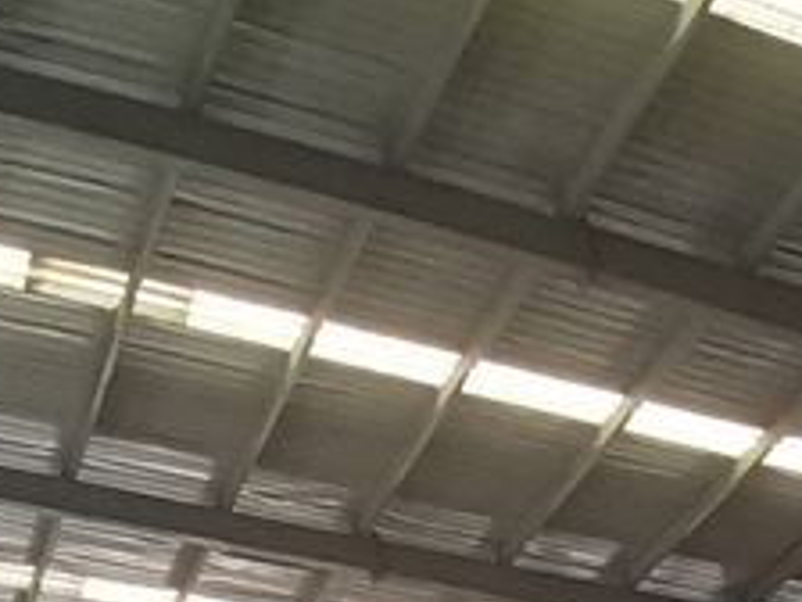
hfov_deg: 19.4
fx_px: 2108
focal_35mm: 91
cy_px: 1548
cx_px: 1121
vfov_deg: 12.1
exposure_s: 1/50
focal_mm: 1.78
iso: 200
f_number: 2.4
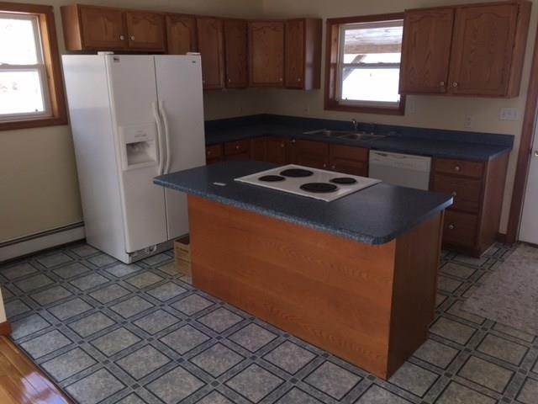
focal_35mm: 29
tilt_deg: -15.5
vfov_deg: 48.2
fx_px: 451
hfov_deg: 61.7
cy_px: 202
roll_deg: +0.6
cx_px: 269
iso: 32
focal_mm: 4.15
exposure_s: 1/30
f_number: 2.2
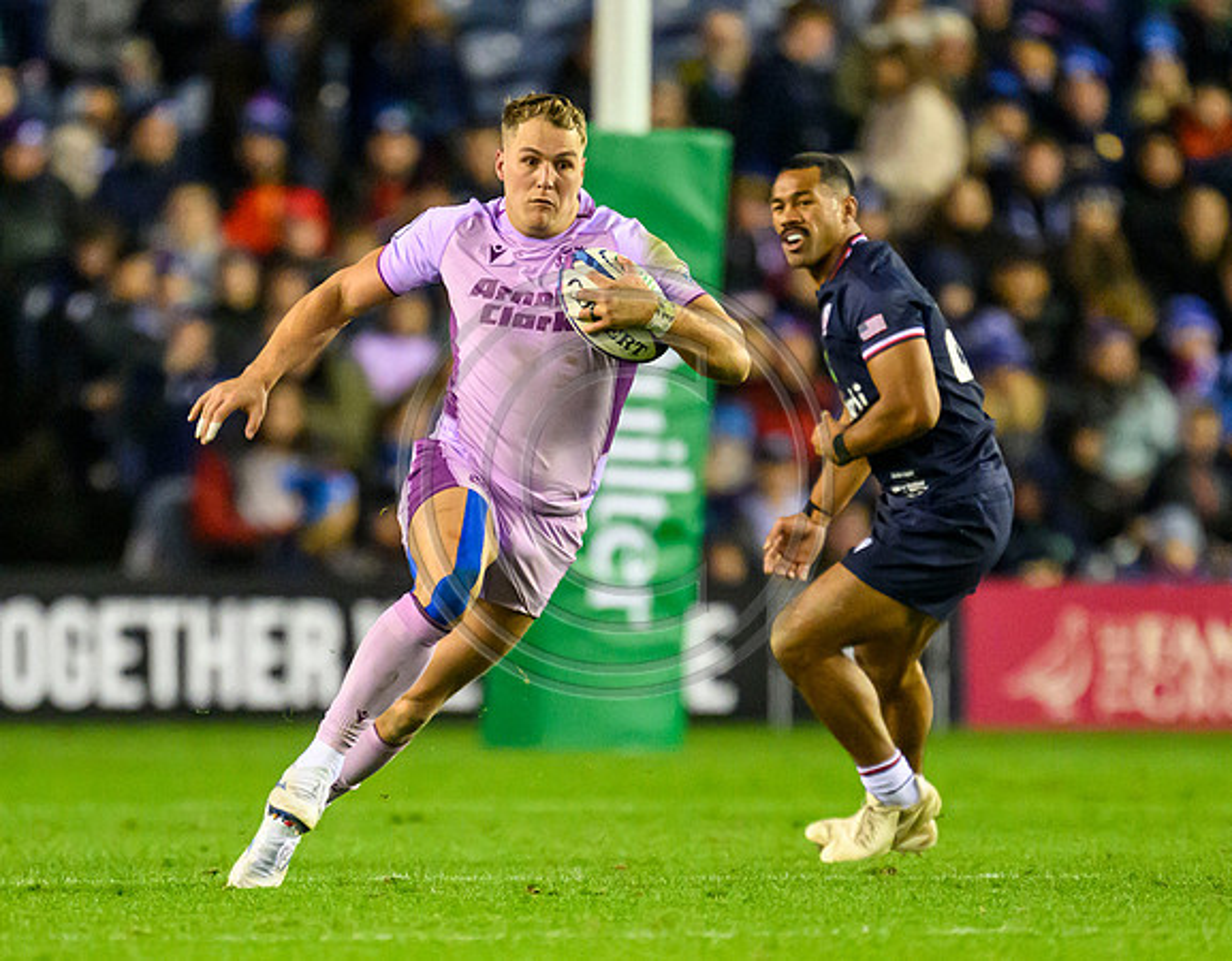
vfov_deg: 1.4
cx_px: 549
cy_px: 745
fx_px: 39419
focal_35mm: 1092
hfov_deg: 1.8
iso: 10000
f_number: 4
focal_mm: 560
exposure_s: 1/1000
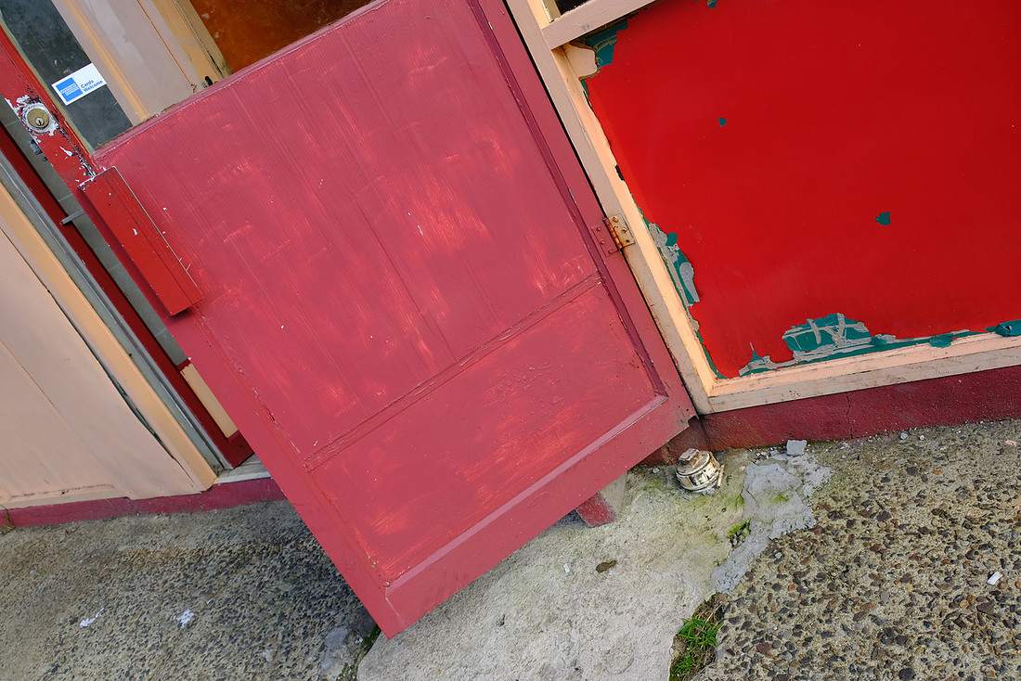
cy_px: 340
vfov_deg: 45.0
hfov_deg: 63.6
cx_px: 510
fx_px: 823
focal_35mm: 29
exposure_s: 1/180
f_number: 5.6
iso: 200
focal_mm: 19.6
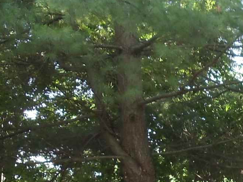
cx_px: 290
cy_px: 222
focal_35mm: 206
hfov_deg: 9.5
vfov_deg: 7.2
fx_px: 1446
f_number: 3.5
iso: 100
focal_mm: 6
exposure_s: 1/80
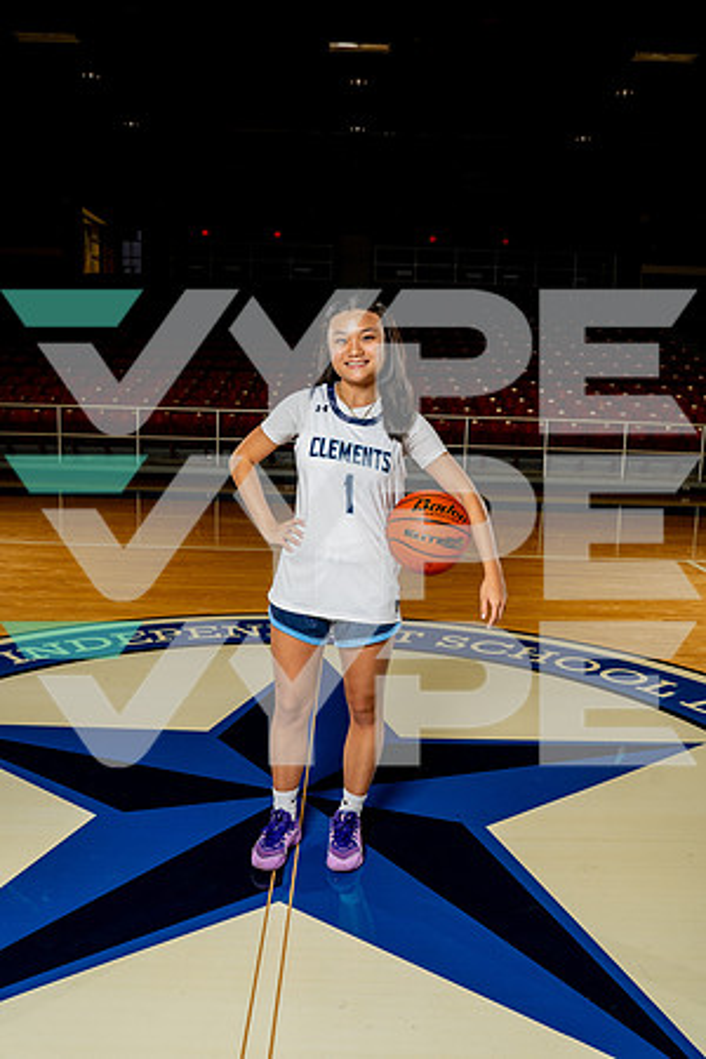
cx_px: 353
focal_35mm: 30
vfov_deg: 61.9
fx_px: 882
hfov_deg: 43.6
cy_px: 530
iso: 640
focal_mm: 30
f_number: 5.6
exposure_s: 1/250
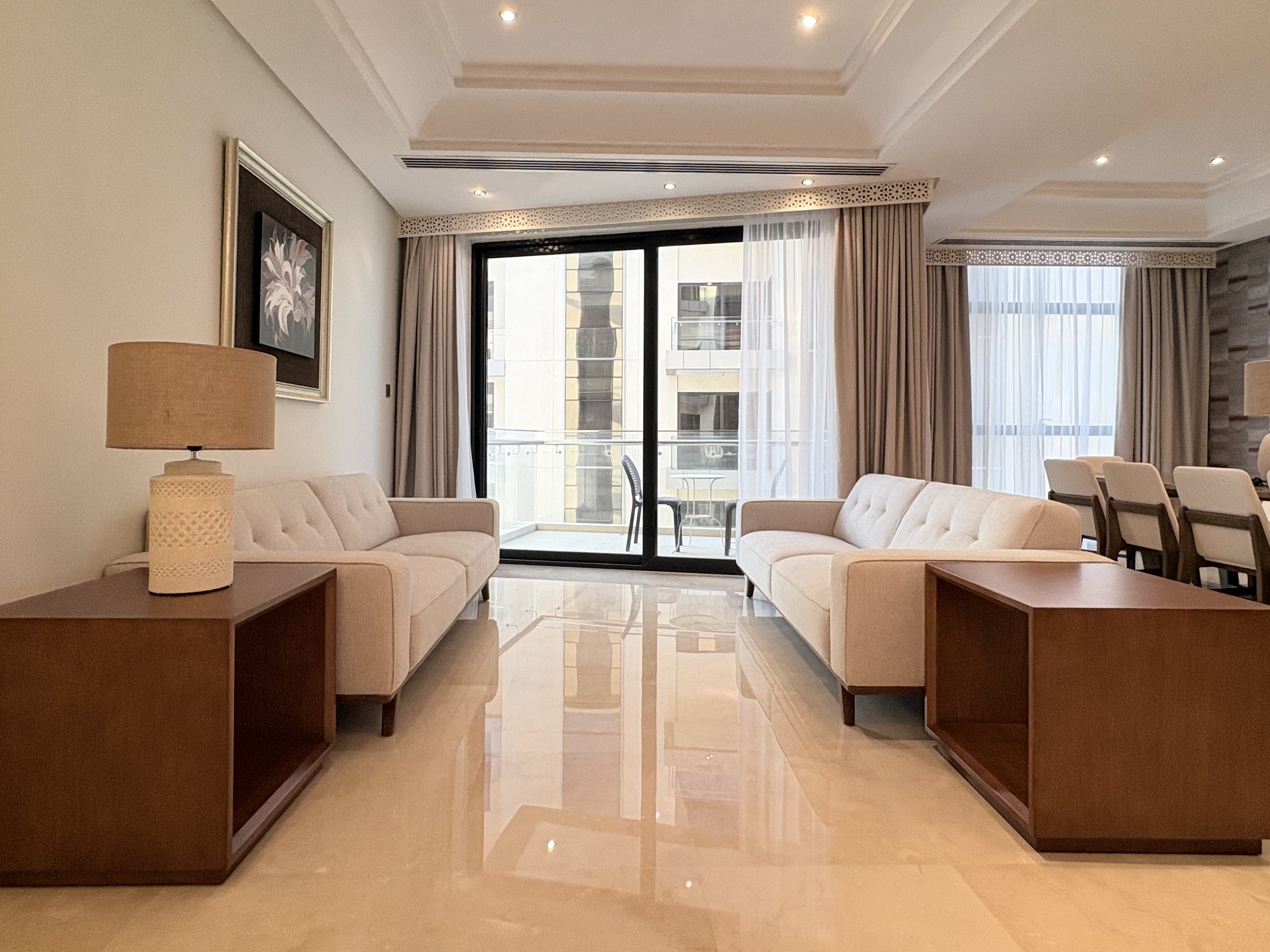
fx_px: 697
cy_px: 432
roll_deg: -0.4
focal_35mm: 19
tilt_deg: +0.2
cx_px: 619
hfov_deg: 84.7
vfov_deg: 68.5
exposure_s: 1/100
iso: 100
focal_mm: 2.22
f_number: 2.2
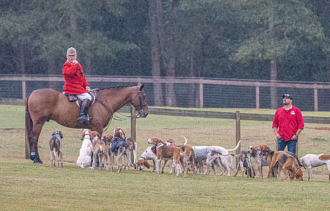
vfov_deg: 3.1
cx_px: 197
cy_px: 140
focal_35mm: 436
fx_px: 3946
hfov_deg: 4.8
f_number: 4
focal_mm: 185
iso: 6400
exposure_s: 1/1250
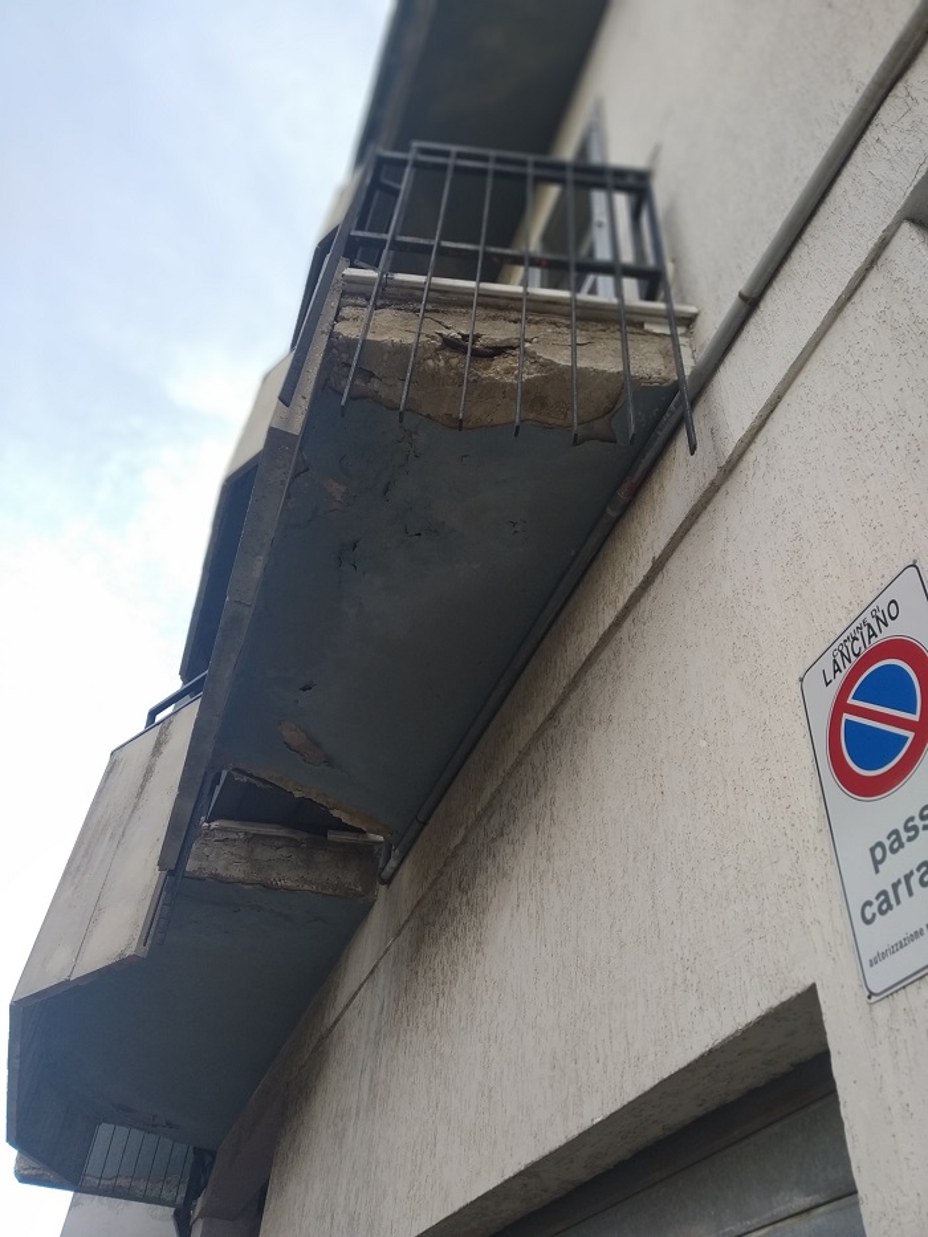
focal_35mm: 26
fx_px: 929
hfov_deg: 53.1
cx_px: 464
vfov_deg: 67.3
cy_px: 618
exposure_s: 1/281
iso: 100
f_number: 2.2
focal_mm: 3.82
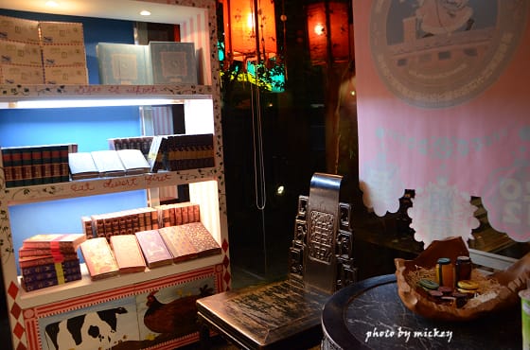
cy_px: 175
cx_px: 265
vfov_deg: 43.4
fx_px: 440
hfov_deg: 62.1
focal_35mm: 30
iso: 1600
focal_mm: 20
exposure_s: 1/60
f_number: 3.5
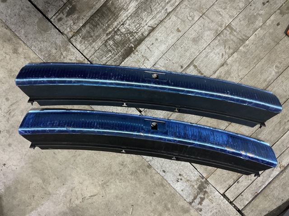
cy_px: 108
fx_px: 242
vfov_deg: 48.2
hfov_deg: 61.7
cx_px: 144
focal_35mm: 29
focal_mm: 3
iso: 320
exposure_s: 1/25
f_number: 1.8
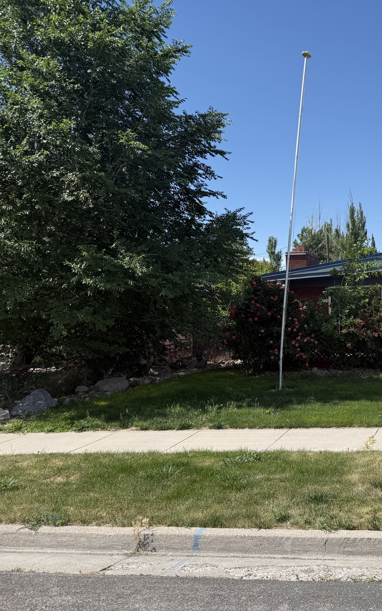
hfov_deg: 33.9
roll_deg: +1.5
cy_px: 306
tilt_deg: +0.7
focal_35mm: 34
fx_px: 566
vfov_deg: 56.7
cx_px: 384
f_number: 1.78
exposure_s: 1/5319
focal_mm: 6.76
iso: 80
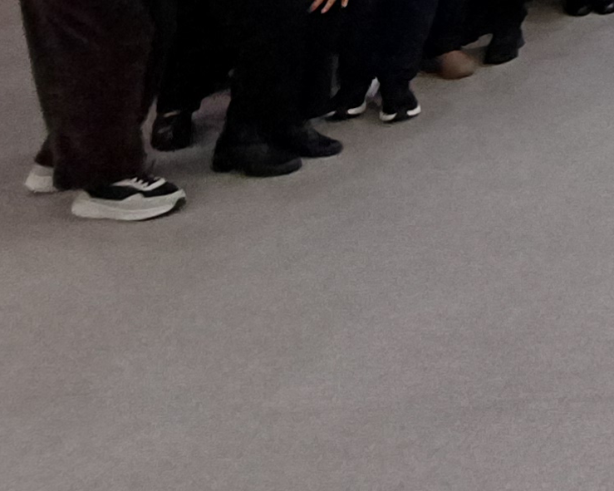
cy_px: -433
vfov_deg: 17.3
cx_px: 1206
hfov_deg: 18.6
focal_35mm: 69
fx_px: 1254
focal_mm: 1.64
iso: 160
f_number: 2.2
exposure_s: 1/40
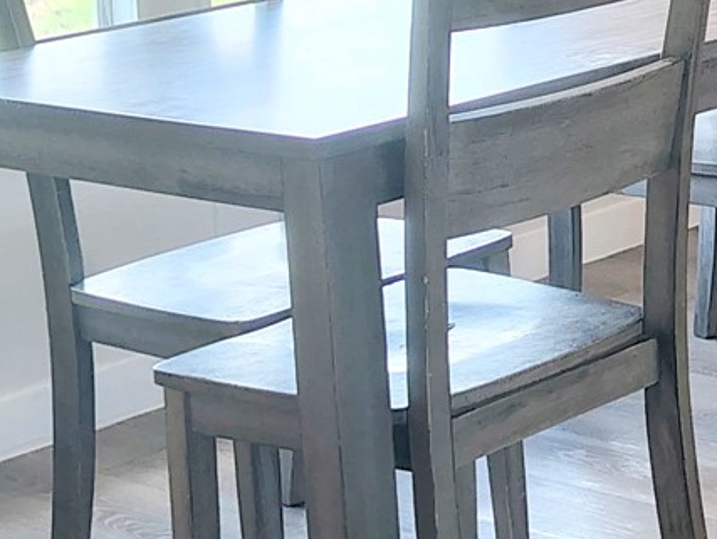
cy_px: -252
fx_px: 2384
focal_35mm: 115
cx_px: 1211
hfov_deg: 15.2
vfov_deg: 12.3
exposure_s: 1/120
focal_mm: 5.56
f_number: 1.8
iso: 189
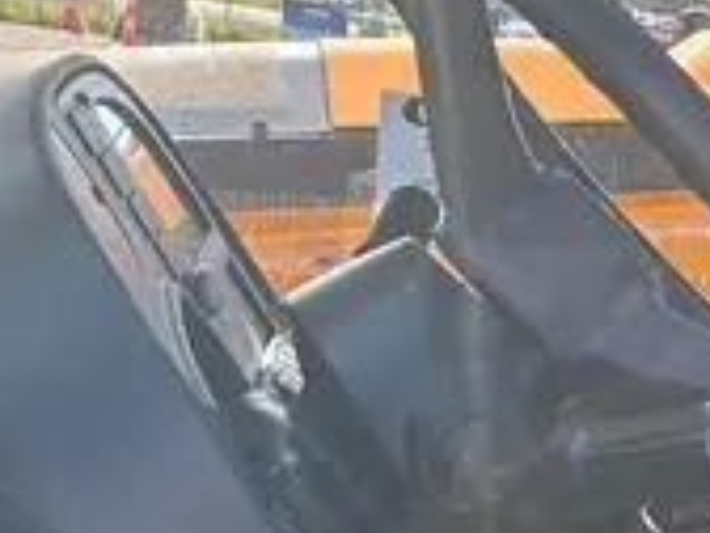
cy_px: 455
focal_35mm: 85
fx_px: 1743
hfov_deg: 20.0
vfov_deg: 17.2
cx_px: 1057
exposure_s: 1/363
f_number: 1.6
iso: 50
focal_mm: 5.96
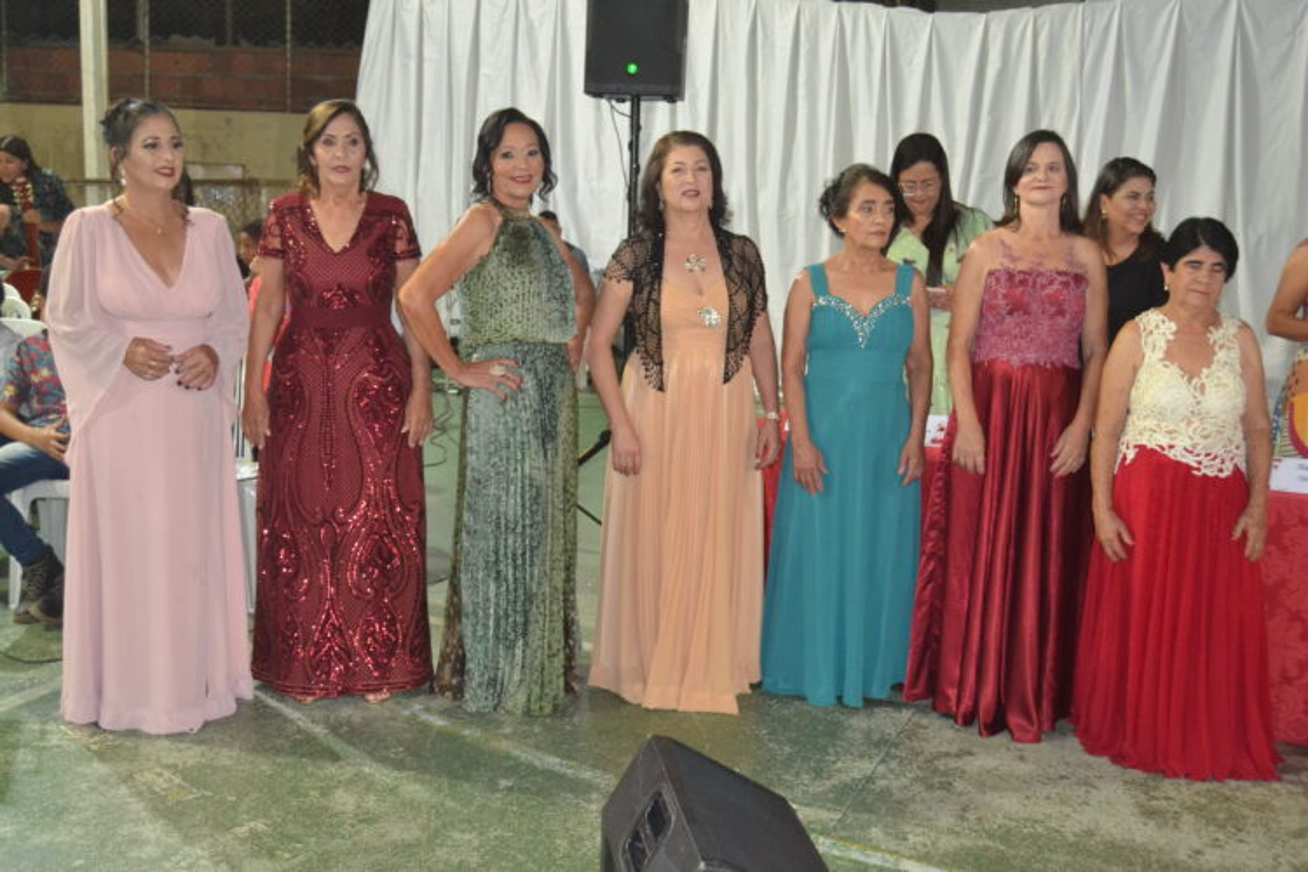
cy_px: 436
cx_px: 654
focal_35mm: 39
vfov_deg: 34.2
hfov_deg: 49.6
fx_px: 1417
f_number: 4
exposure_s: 1/60
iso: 2500
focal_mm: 26
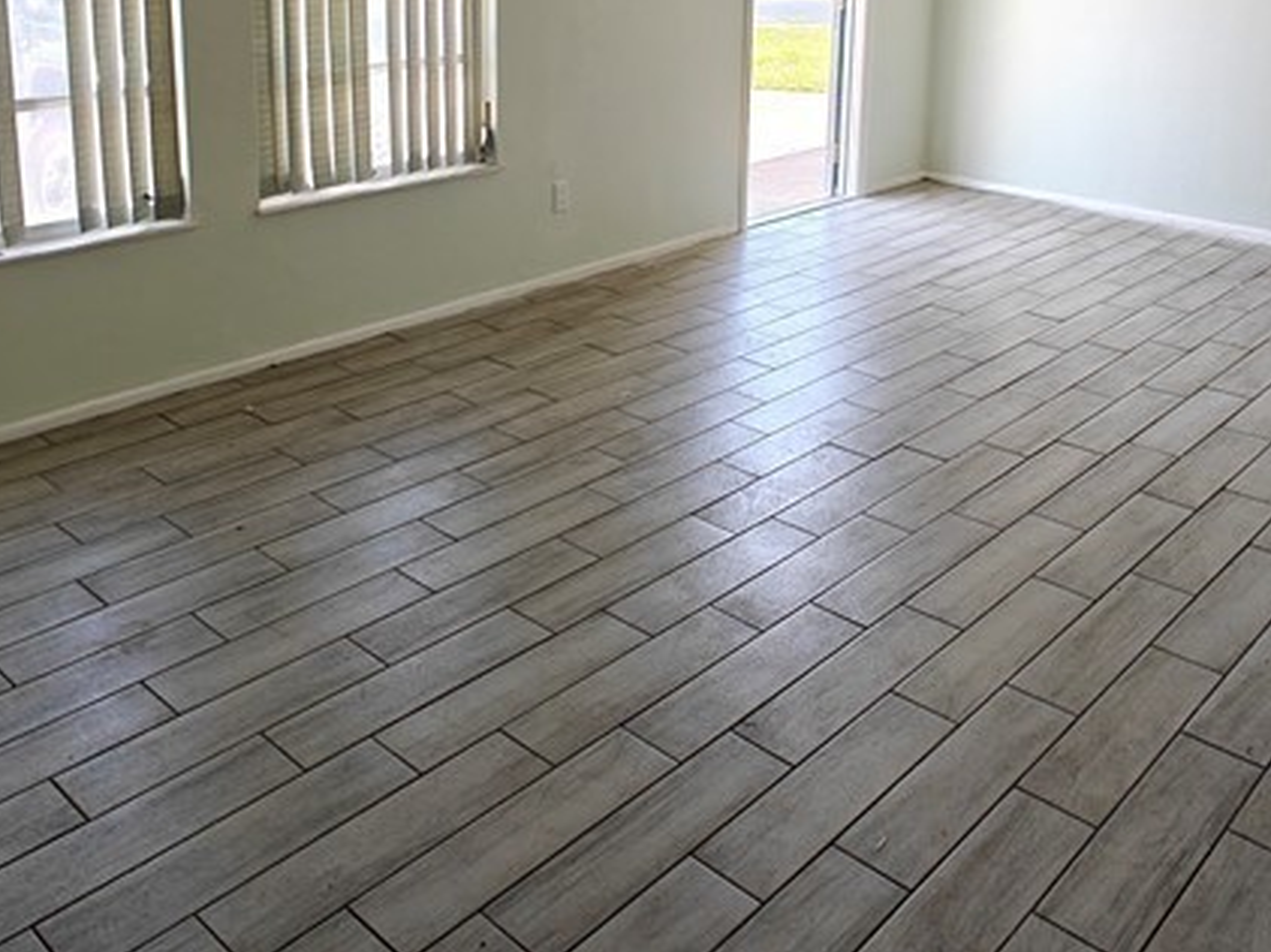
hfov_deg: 54.0
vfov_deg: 39.4
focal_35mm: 34
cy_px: 136
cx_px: 651
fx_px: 1248
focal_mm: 2.62
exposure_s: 1/93
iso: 100
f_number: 2.2
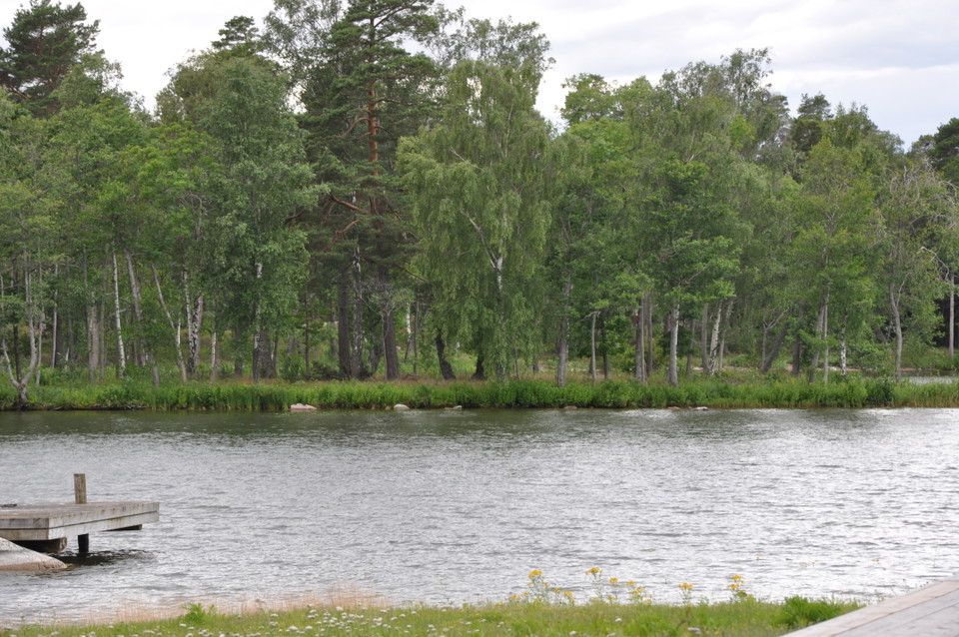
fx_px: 4191
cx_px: 480
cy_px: 318
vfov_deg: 8.7
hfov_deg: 13.1
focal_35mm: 158
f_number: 11
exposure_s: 1/200
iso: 400
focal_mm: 105
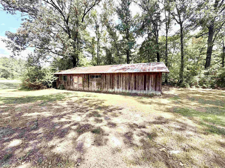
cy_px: 84
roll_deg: -0.5
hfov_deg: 102.1
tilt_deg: -4.1
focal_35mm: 14
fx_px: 91
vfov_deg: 85.7
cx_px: 112
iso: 50
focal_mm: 2.22
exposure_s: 1/502
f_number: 2.2
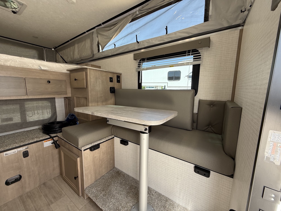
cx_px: 140
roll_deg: -2.5
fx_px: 114
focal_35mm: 14
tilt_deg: -8.5
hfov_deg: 102.1
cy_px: 106
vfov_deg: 85.7
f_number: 2.2
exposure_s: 1/105
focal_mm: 2.22
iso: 64
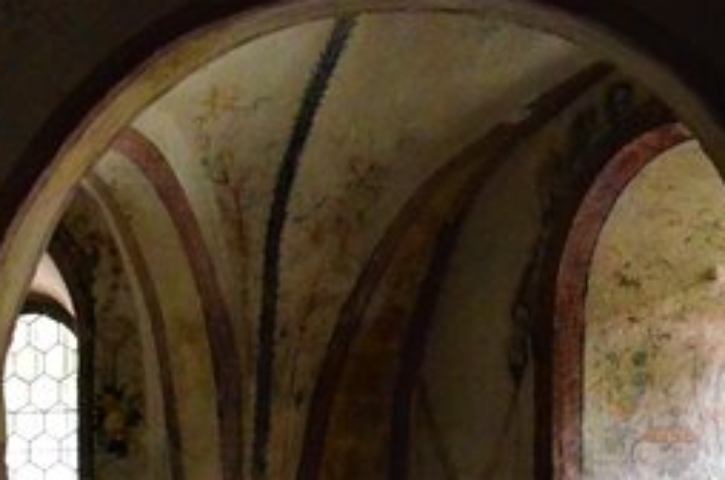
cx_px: -223
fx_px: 1708
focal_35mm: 85
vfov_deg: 15.7
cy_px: 466
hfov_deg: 21.6
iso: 6400
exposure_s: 1/40
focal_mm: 18
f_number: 3.5
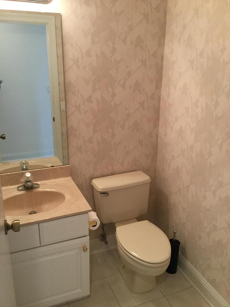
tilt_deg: -20.4
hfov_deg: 45.4
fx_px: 275
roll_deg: -0.2
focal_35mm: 31
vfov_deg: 58.4
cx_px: 115
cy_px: 154
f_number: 2.4
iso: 125
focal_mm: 3.3
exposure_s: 1/30
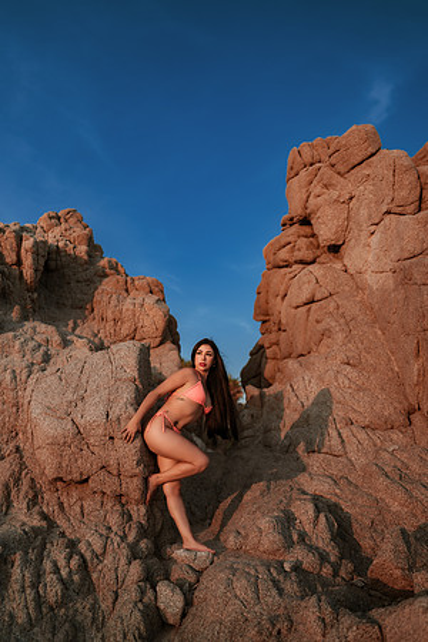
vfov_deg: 54.4
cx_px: 214
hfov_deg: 37.9
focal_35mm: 35
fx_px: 624
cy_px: 321
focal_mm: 35
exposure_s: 1/2500
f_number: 1.8
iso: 100
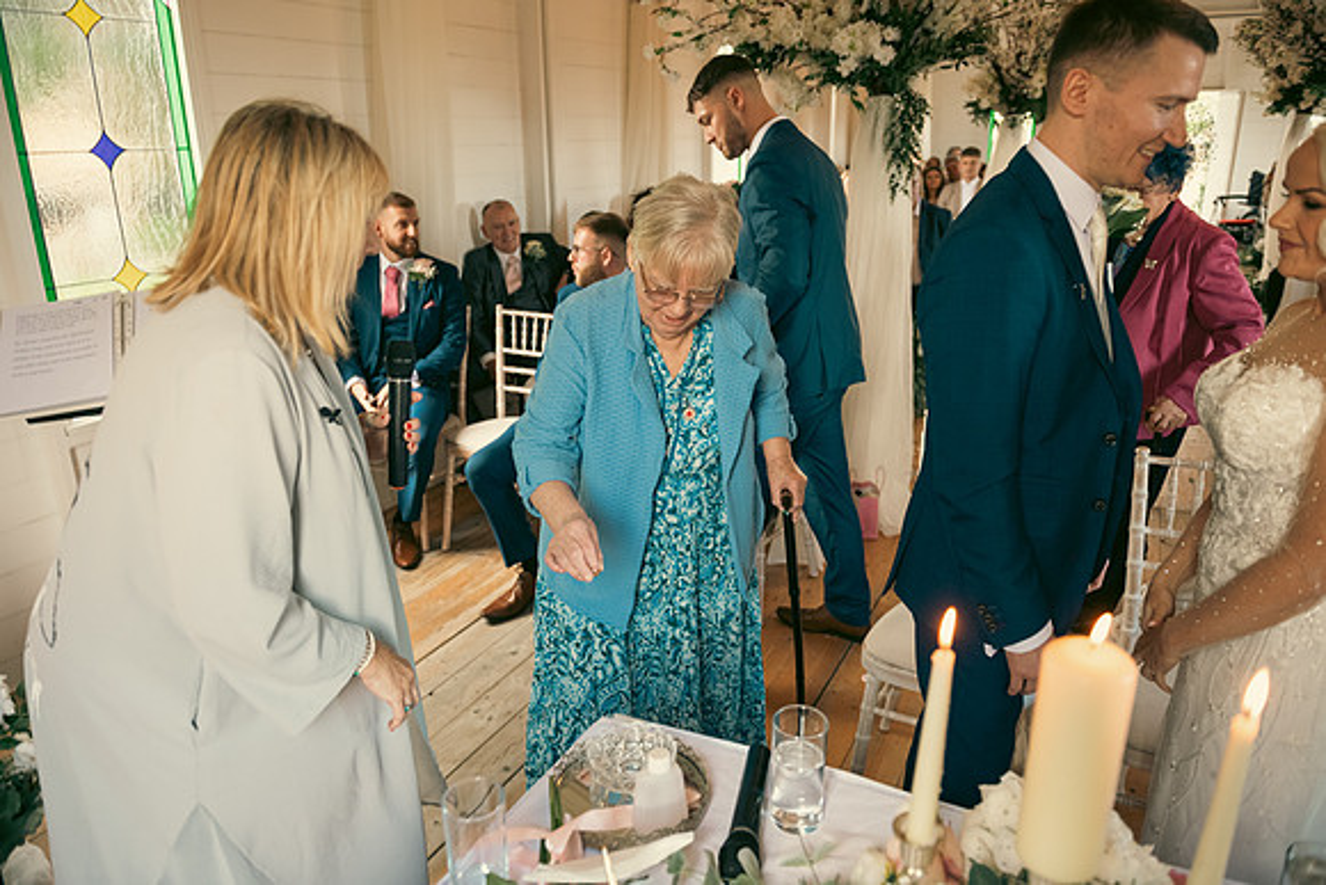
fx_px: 884
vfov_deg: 53.2
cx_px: 663
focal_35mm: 24
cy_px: 442
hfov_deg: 73.7
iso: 640
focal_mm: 24
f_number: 3.5
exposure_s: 1/160
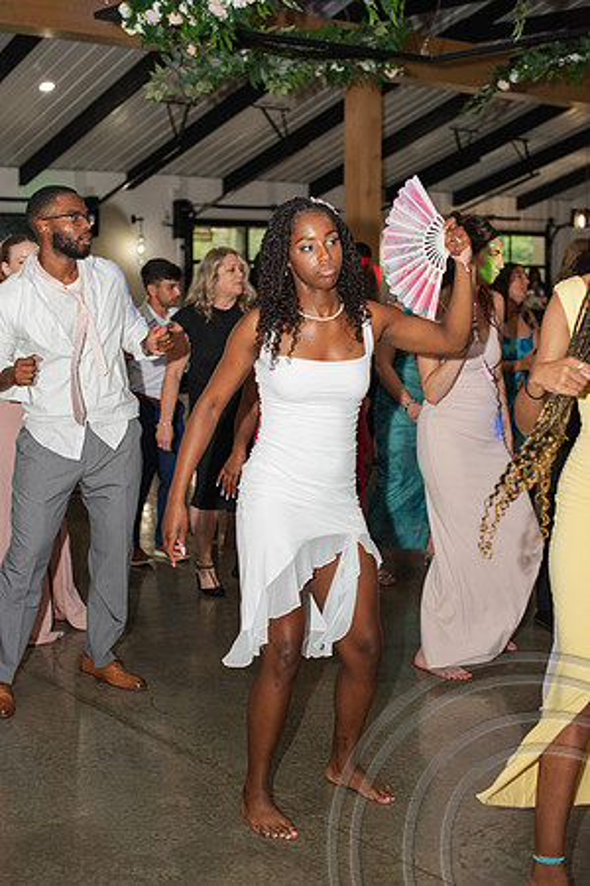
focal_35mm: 50
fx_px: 1229
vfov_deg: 39.6
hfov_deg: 27.0
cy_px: 443
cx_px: 295
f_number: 3.2
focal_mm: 50
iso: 800
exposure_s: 1/200
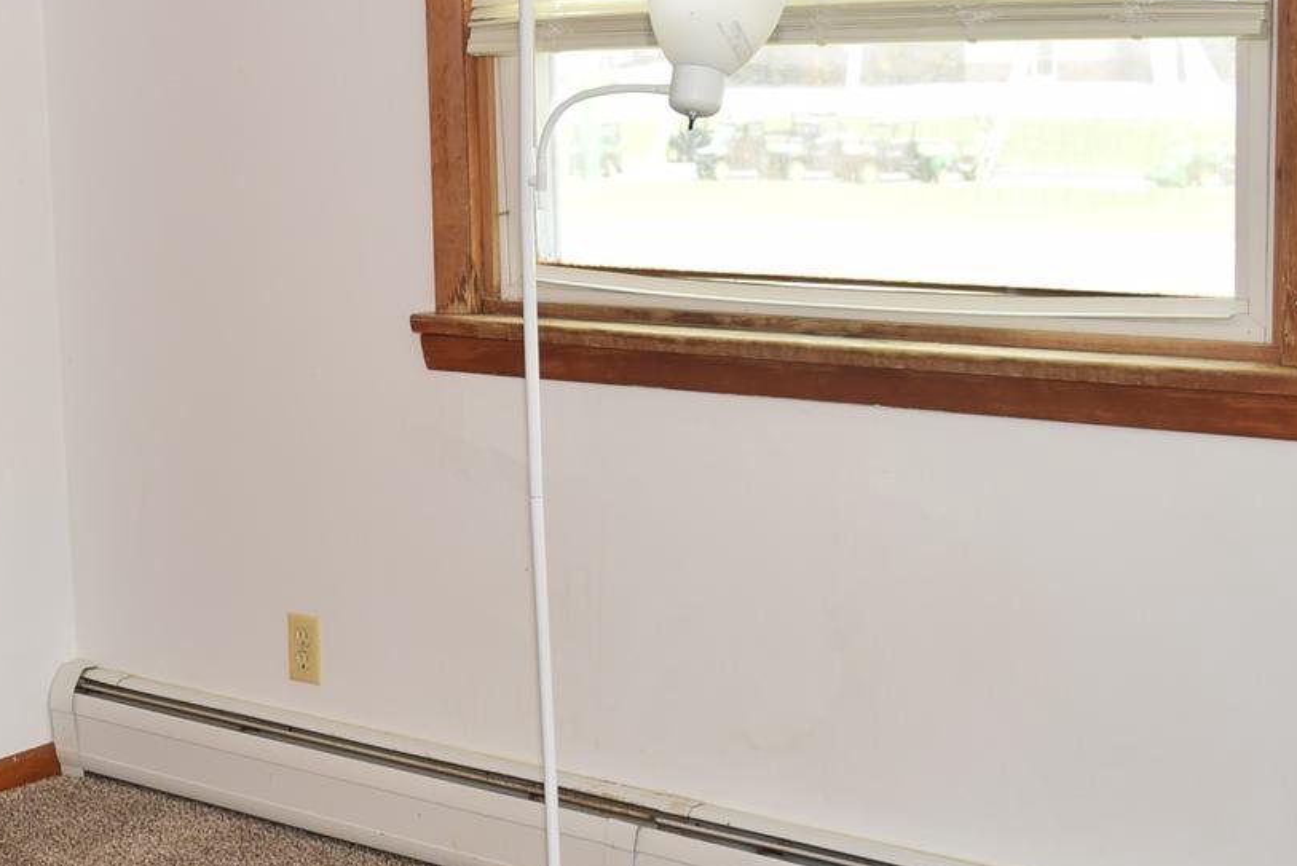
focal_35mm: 68
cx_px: 1
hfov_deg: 27.9
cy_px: 514
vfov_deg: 20.0
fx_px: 2451
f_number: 5
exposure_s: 1/100
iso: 250
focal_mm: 18
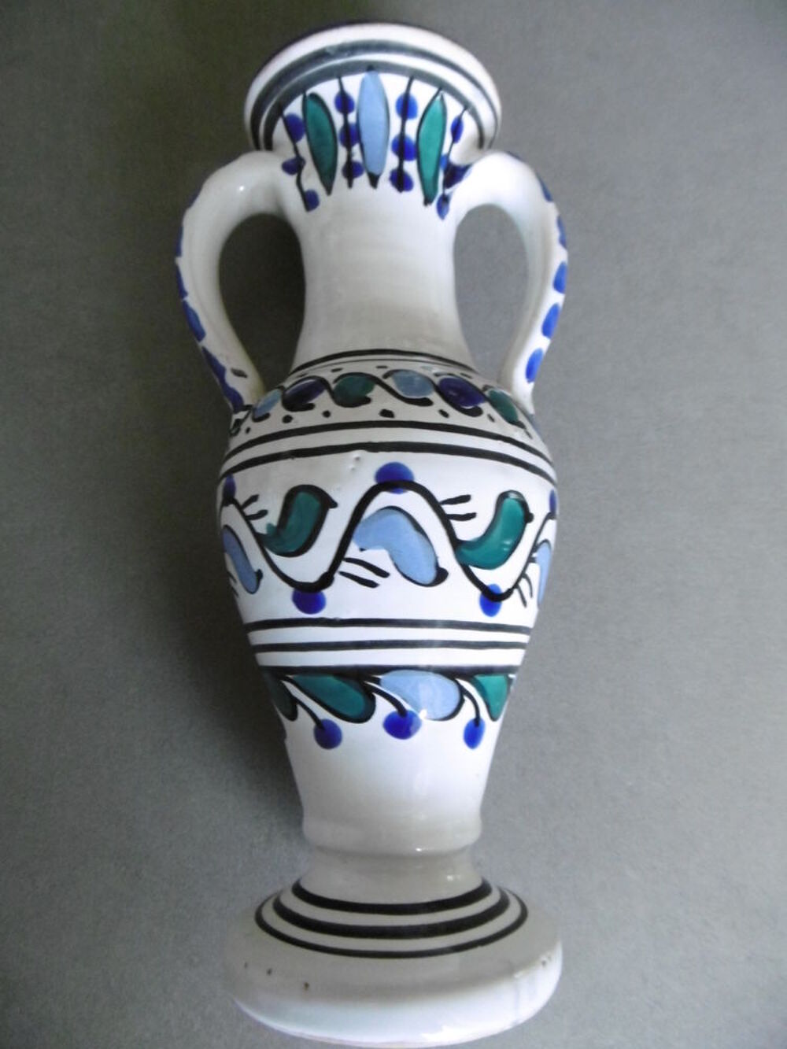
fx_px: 727
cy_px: 524
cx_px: 394
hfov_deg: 56.8
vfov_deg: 71.6
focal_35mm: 24
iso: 400
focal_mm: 4.3
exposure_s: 1/20
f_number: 3.1
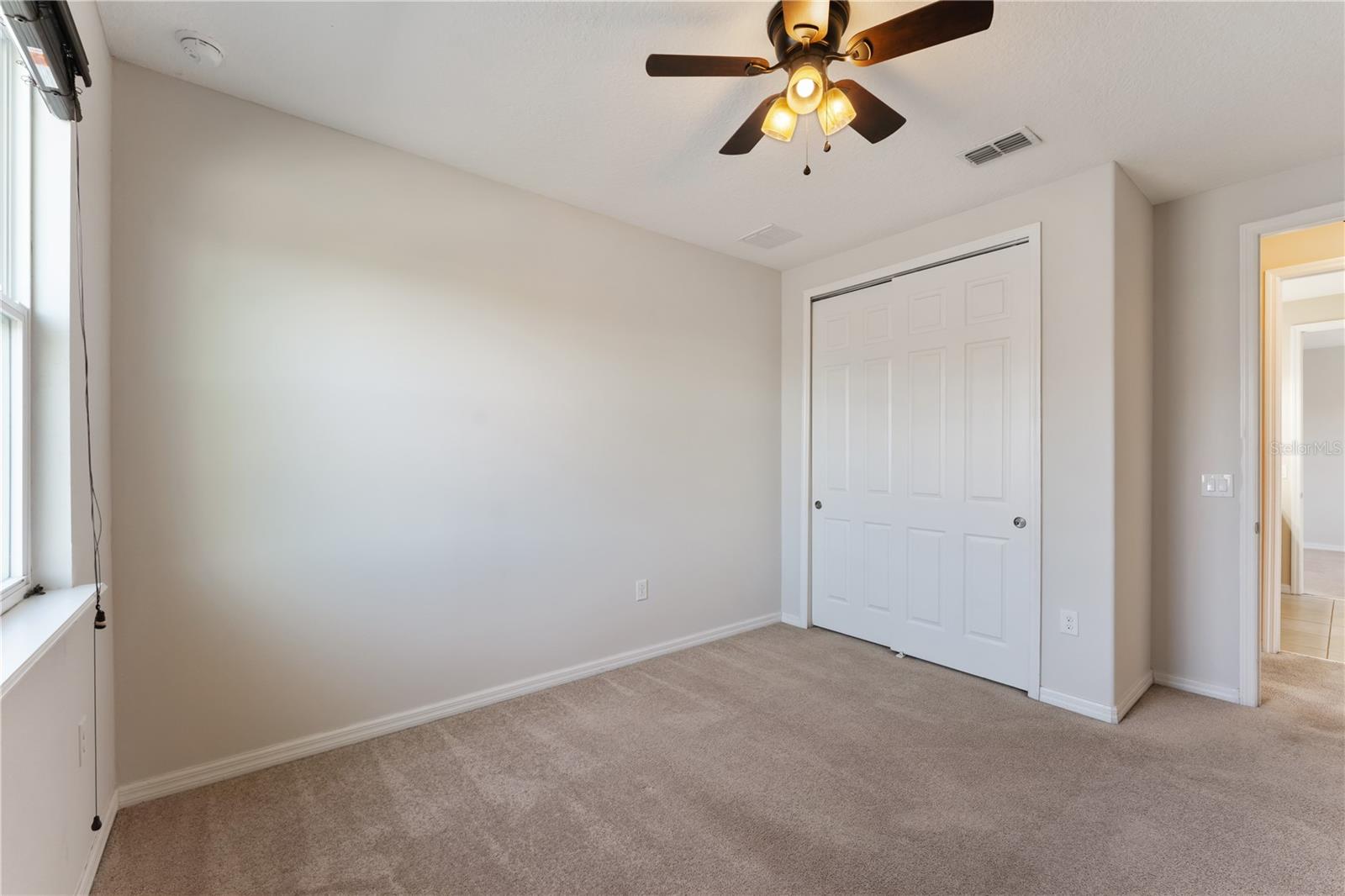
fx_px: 545
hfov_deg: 101.9
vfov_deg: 78.8
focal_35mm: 15
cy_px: 448
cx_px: 672
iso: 320
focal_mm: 14.6
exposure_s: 1/25
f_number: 8
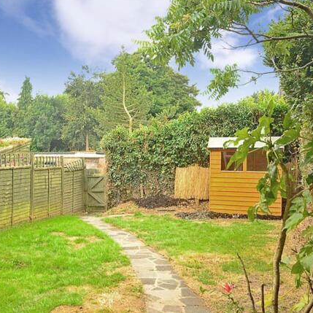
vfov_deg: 42.8
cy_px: 155
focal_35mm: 39
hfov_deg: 42.2
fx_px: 399
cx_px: 100
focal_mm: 20
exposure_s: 1/6
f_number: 8
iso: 200
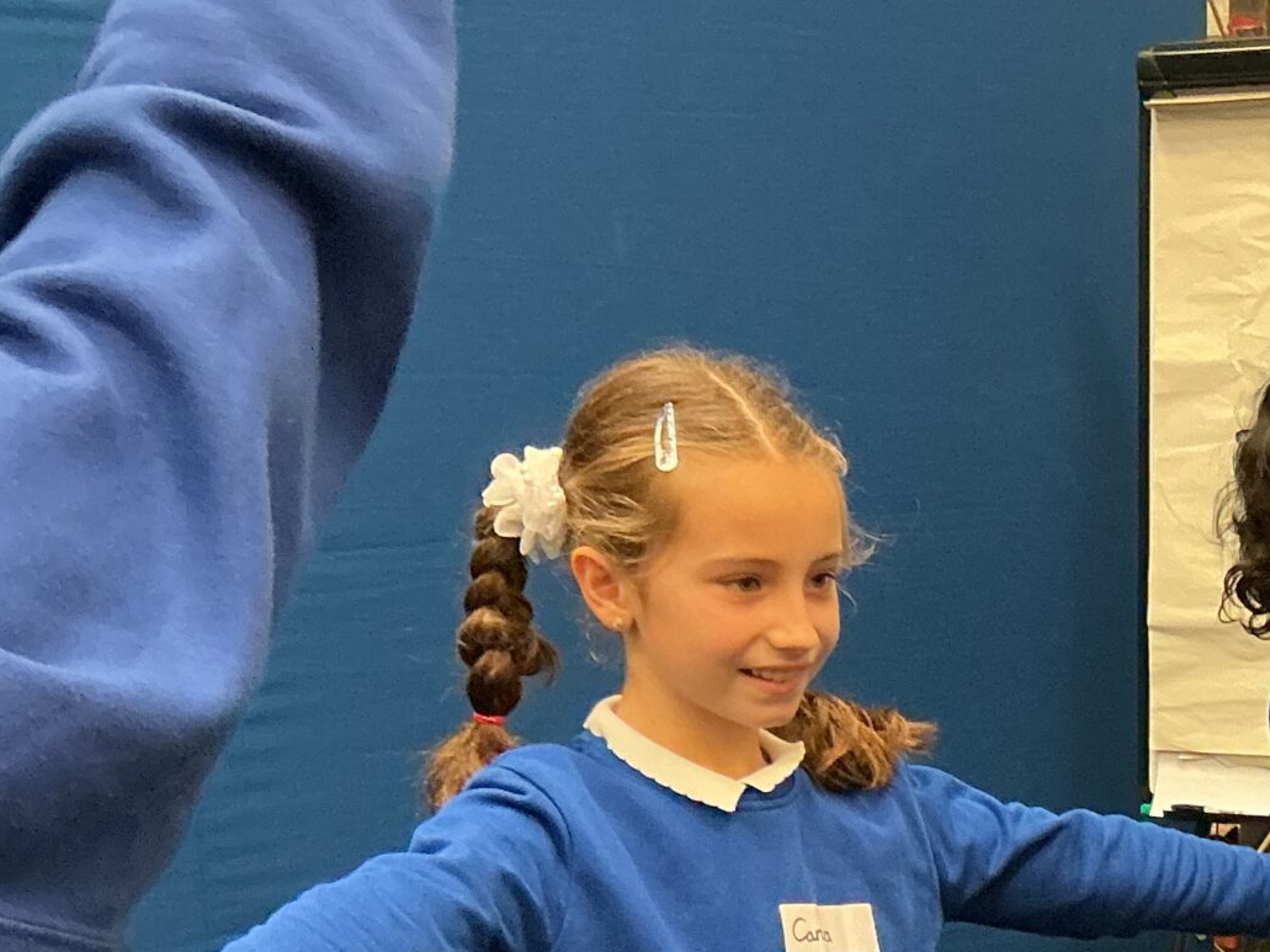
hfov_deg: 24.3
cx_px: 1553
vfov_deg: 19.2
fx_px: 2641
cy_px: 1172
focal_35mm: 72
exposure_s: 1/60
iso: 125
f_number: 1.8
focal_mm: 3
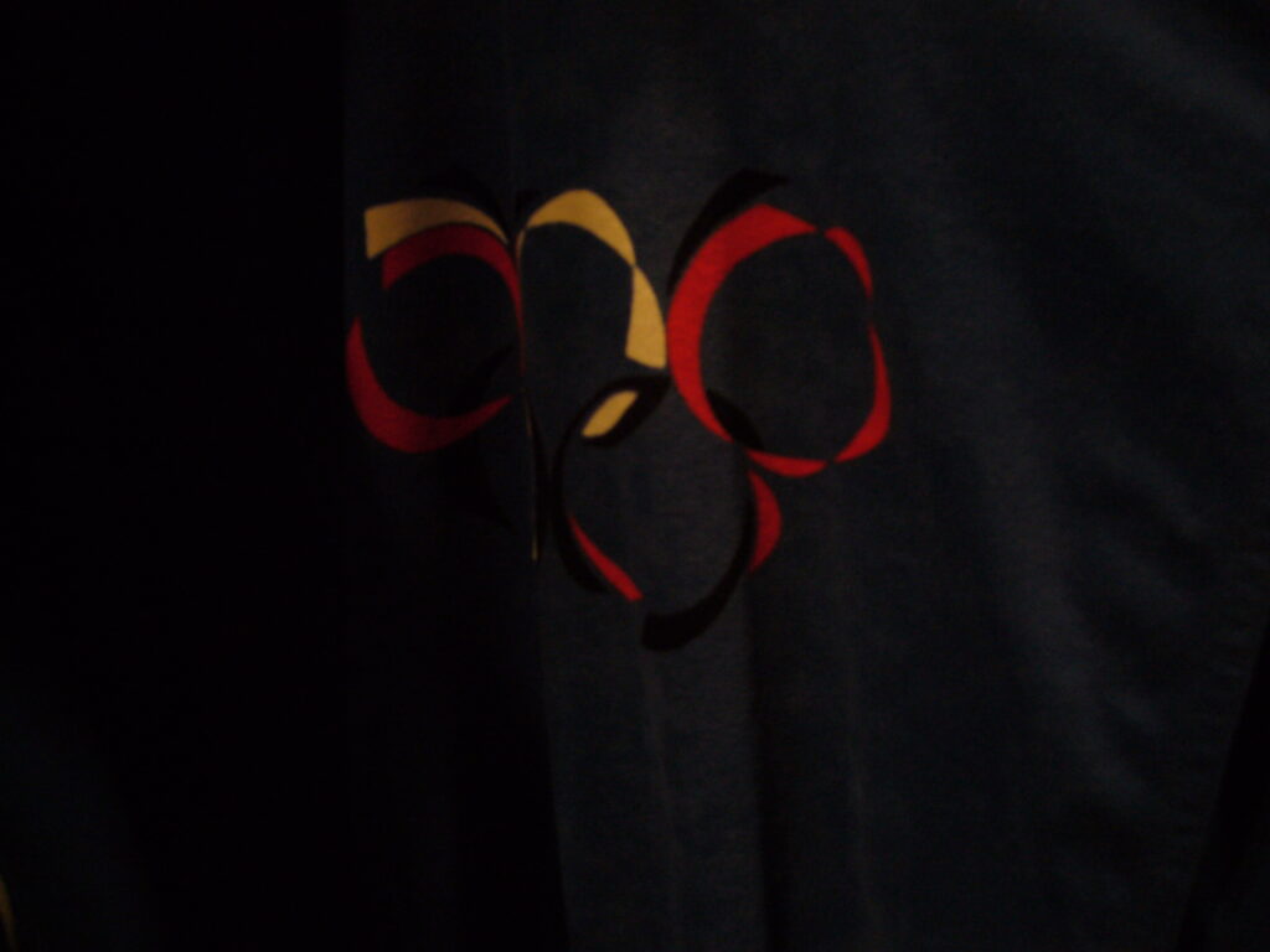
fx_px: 1284
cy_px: 476
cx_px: 635
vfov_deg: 40.7
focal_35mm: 35
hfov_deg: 52.6
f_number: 2.8
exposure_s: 1/8
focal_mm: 5.8
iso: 200
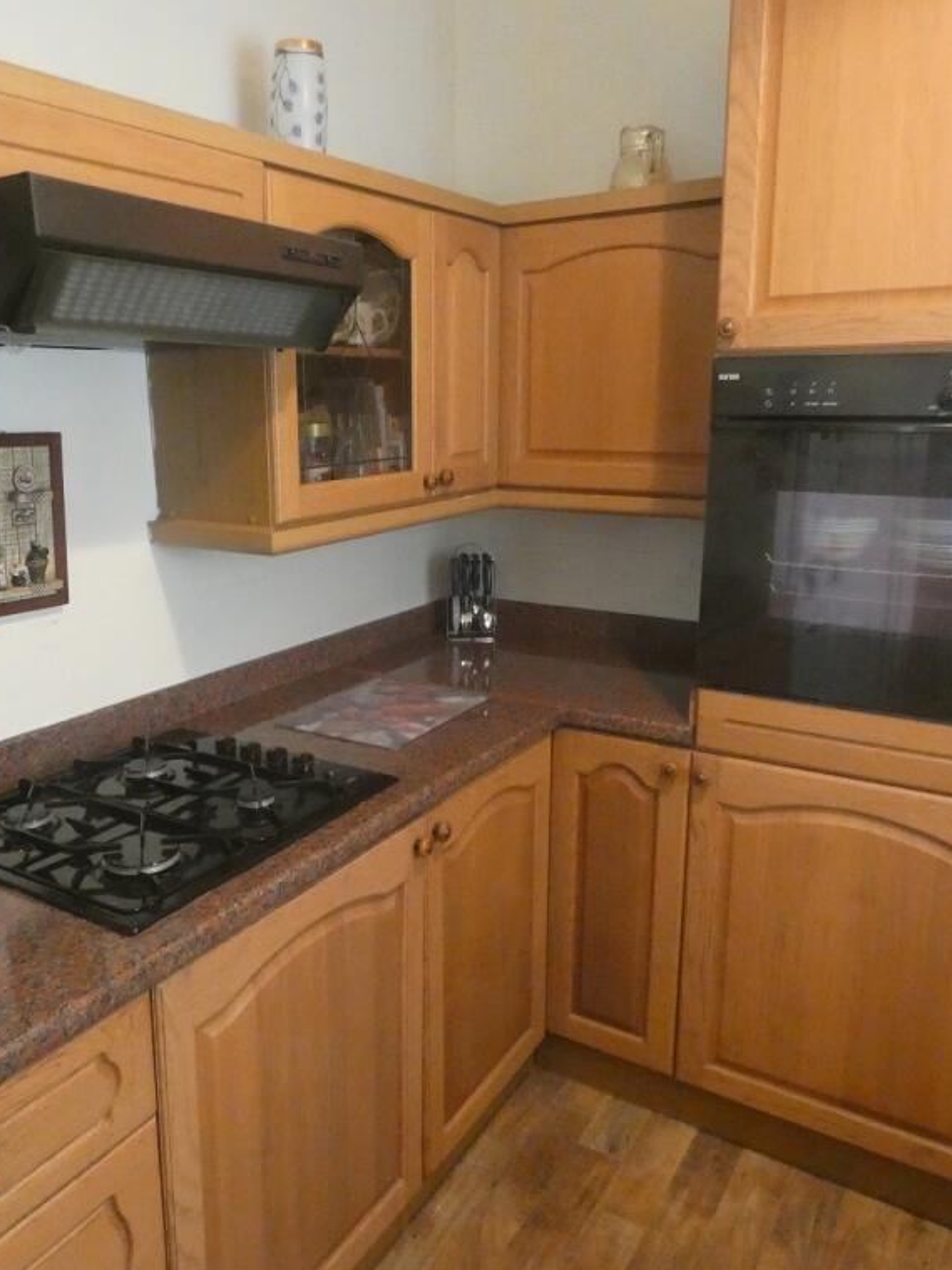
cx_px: 408
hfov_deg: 51.2
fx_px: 990
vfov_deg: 65.3
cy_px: 641
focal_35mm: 27
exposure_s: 1/60
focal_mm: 3.6
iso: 1250
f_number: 2.8
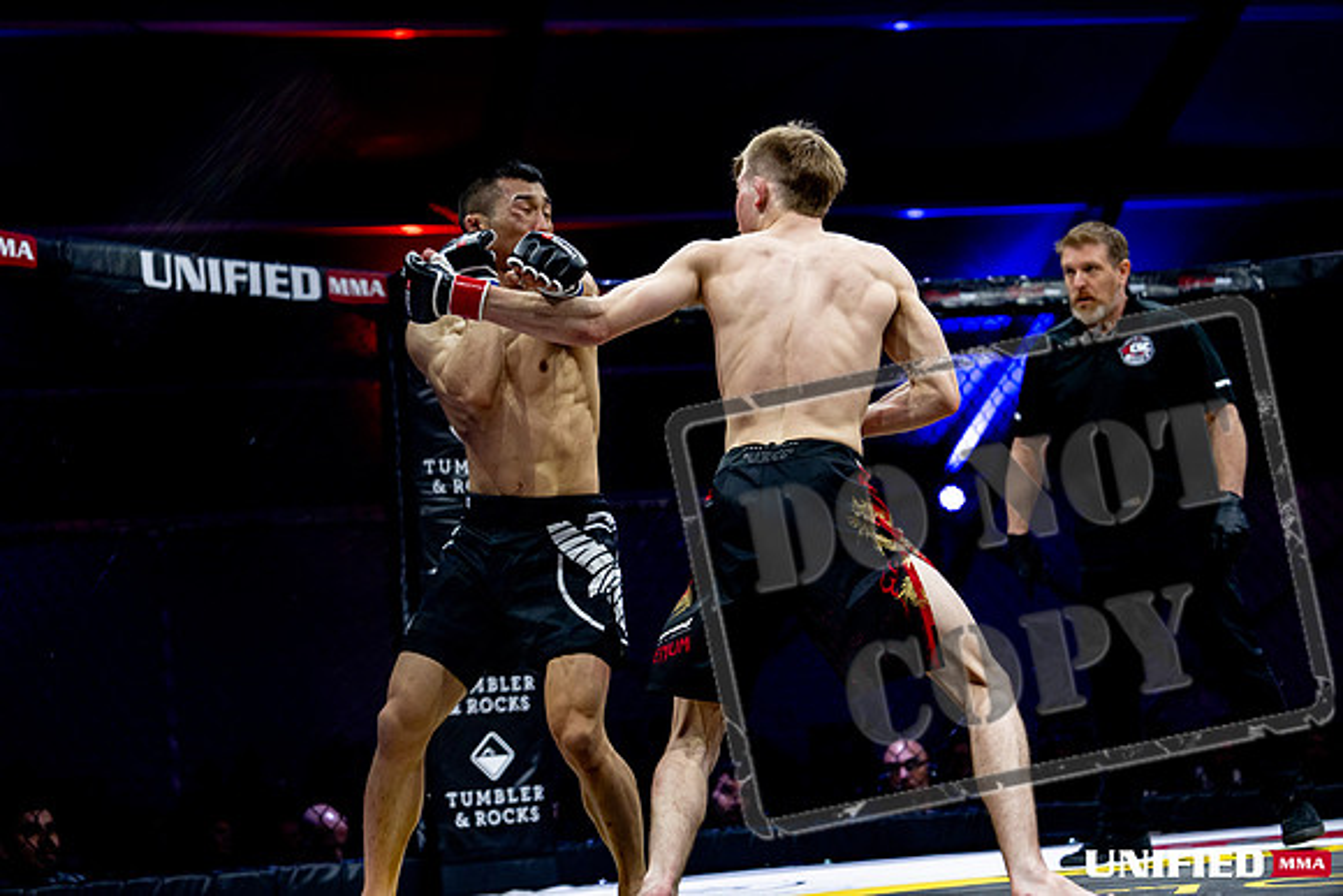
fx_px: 2612
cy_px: 448
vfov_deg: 19.5
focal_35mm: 70
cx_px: 672
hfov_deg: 28.8
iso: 3200
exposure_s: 1/1250
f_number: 2.8
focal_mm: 70
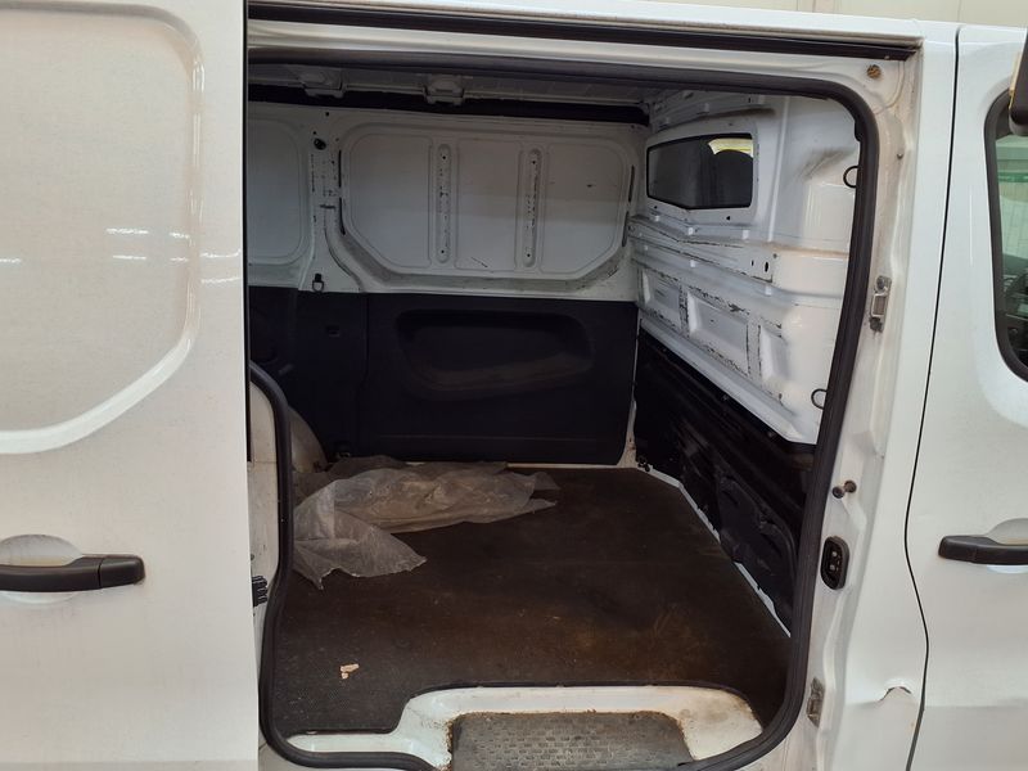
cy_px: 386
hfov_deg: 65.3
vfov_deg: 51.4
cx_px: 514
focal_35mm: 27
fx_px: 802
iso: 64
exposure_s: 1/40
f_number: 1.9
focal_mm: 3.58
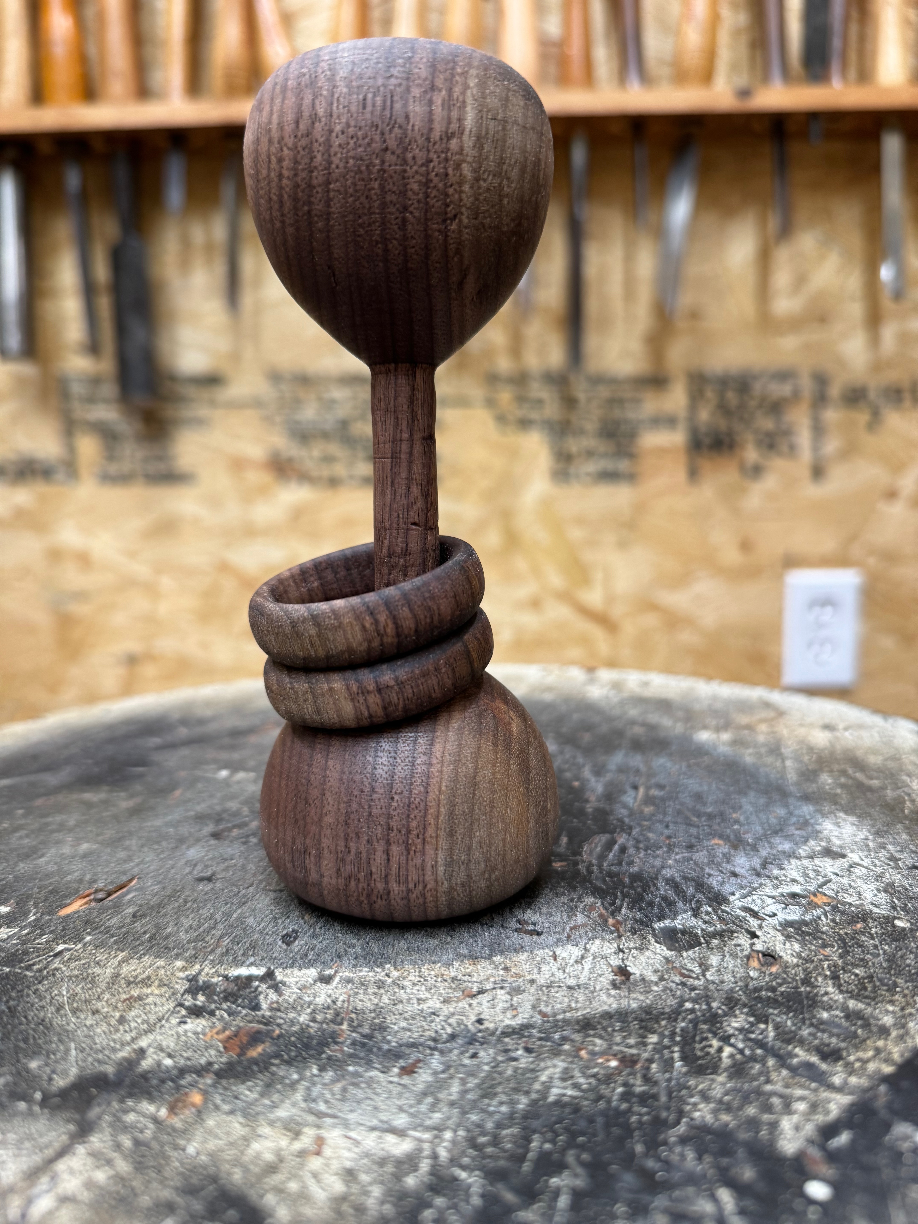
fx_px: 849
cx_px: 459
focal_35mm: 24
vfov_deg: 71.6
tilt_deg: -8.1
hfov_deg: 56.8
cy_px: 612
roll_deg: +0.9
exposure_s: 1/60
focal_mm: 6.76
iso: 160
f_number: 1.78
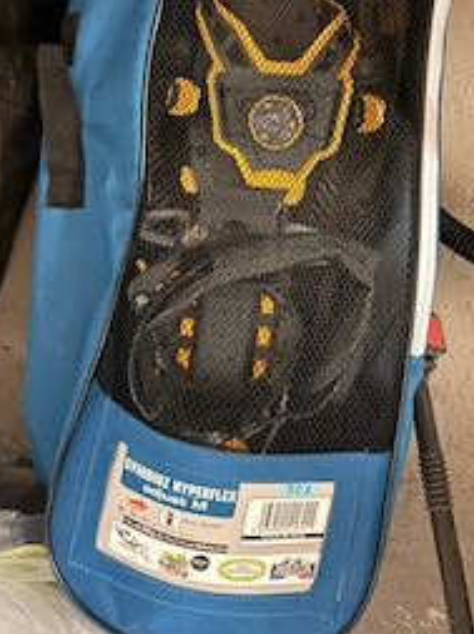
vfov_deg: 47.7
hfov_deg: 37.6
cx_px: 268
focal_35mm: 38
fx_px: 696
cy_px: 180
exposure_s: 1/20
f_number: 1.78
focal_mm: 6.76
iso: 1600
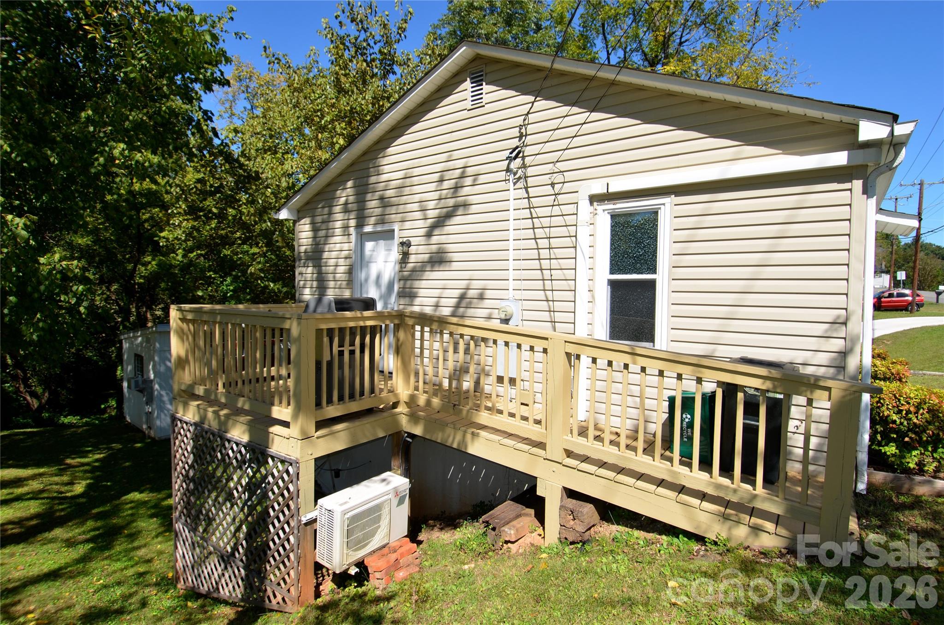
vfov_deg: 67.1
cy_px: 312
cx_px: 472
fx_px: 471
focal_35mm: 18
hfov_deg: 90.1
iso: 100
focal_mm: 12
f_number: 8
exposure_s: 1/250
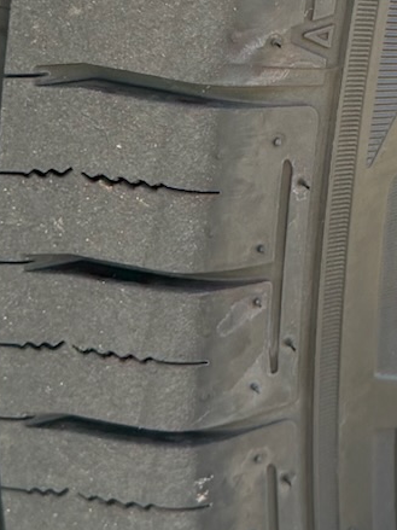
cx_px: 378
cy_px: -39
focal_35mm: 112
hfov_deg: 13.1
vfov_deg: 17.1
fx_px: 1713
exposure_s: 1/510
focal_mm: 6.76
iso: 100
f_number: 1.78
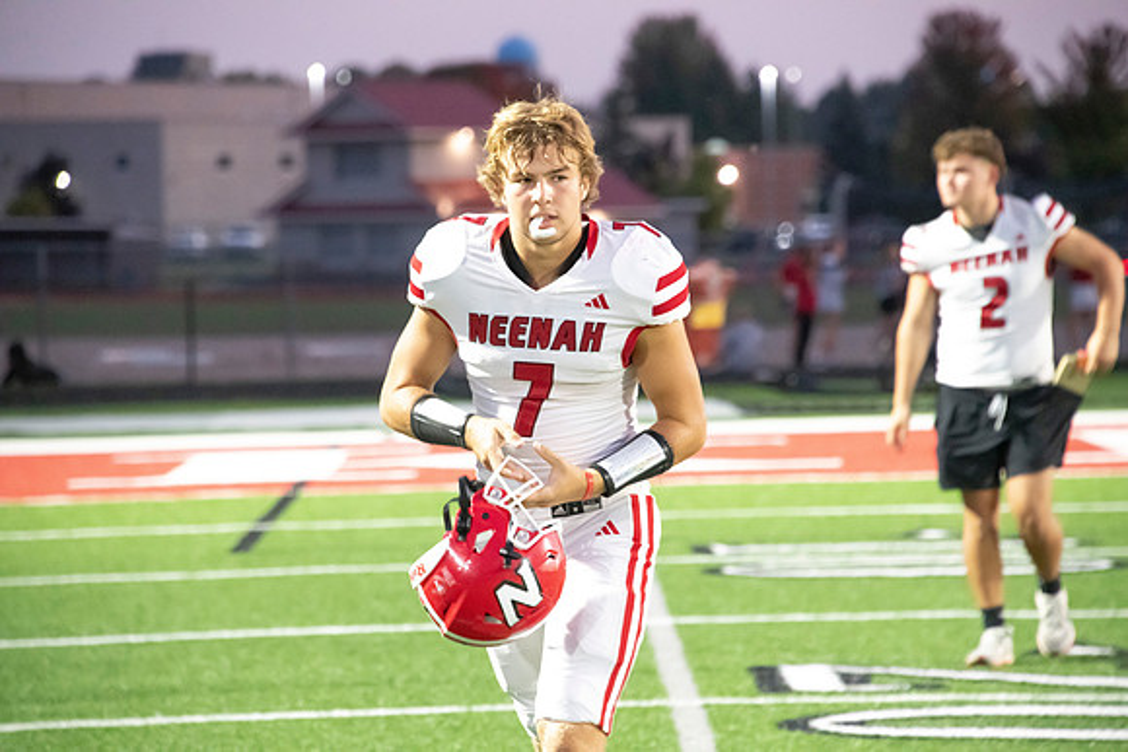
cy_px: 376
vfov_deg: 5.5
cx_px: 564
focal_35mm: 250
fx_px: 7835
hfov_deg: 8.2
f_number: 7.1
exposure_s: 1/125
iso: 10000
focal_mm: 250
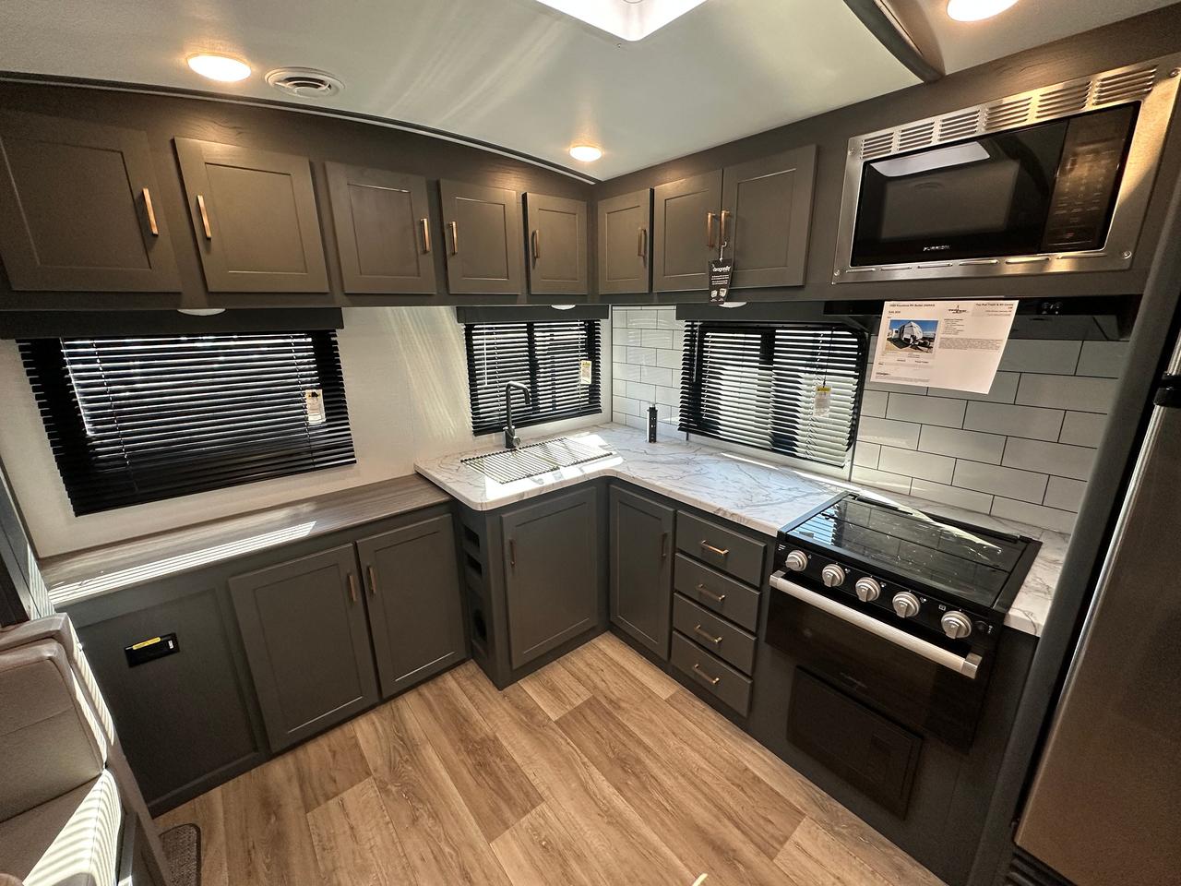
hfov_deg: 102.1
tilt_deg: -17.5
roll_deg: -1.1
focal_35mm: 14
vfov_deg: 85.7
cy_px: 443
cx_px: 590
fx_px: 478
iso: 160
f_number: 2.2
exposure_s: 1/99
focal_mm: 2.22
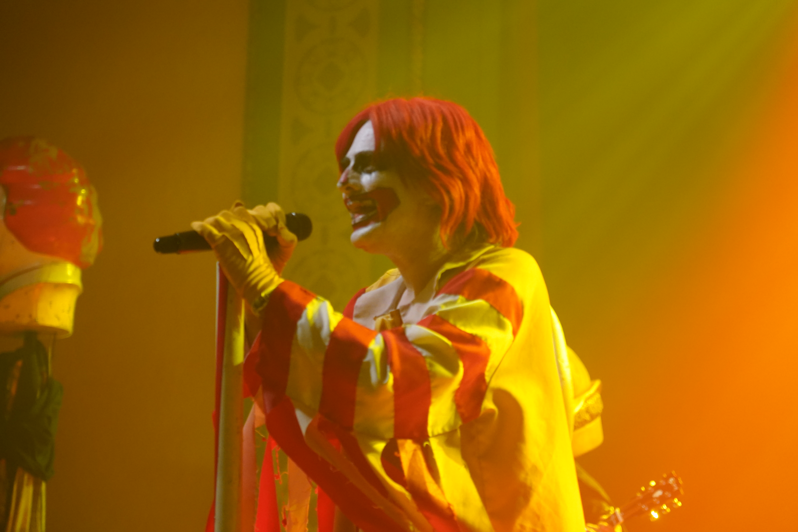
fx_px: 2327
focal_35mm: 105
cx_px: 399
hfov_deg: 19.5
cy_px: 266
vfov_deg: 13.0
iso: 5000
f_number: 4
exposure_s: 1/160
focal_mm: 105
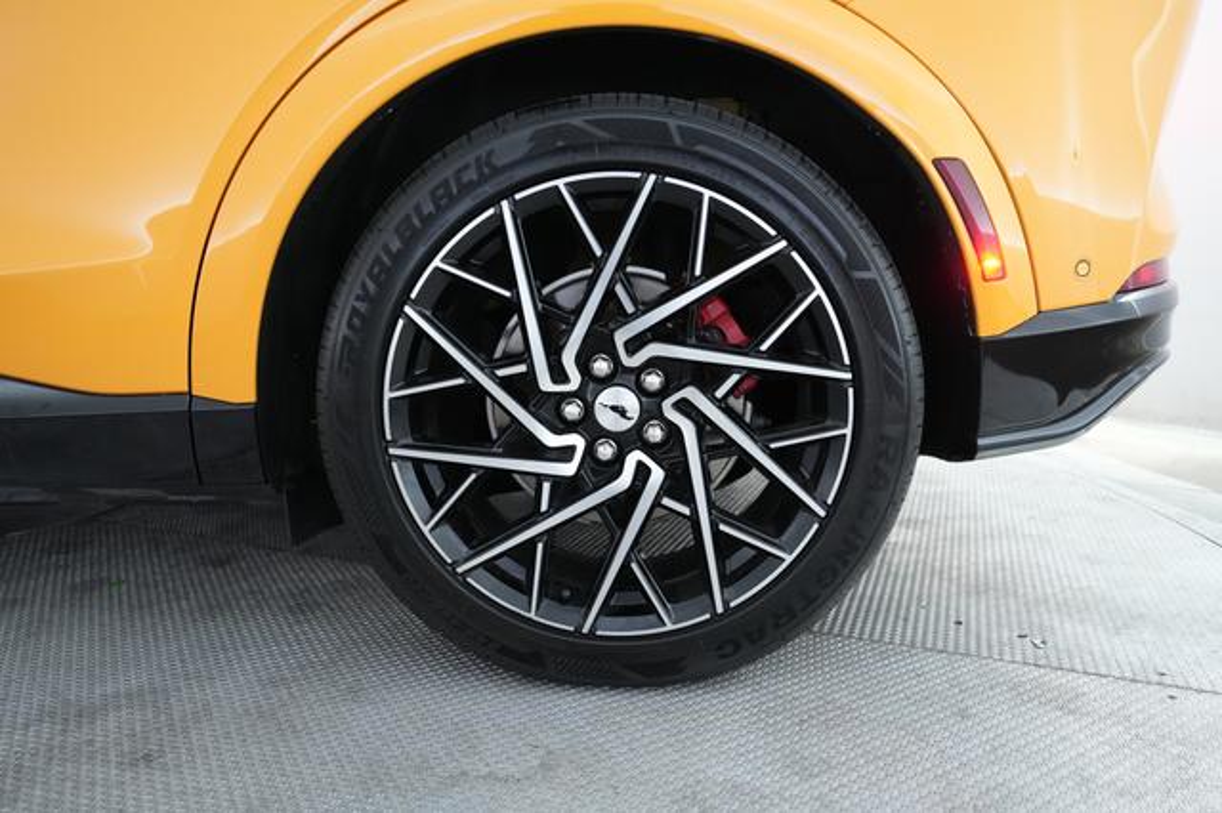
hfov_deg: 73.8
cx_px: 611
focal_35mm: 24
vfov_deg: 53.1
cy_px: 406
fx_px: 814
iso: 5000
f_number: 2.8
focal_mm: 24
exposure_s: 1/160
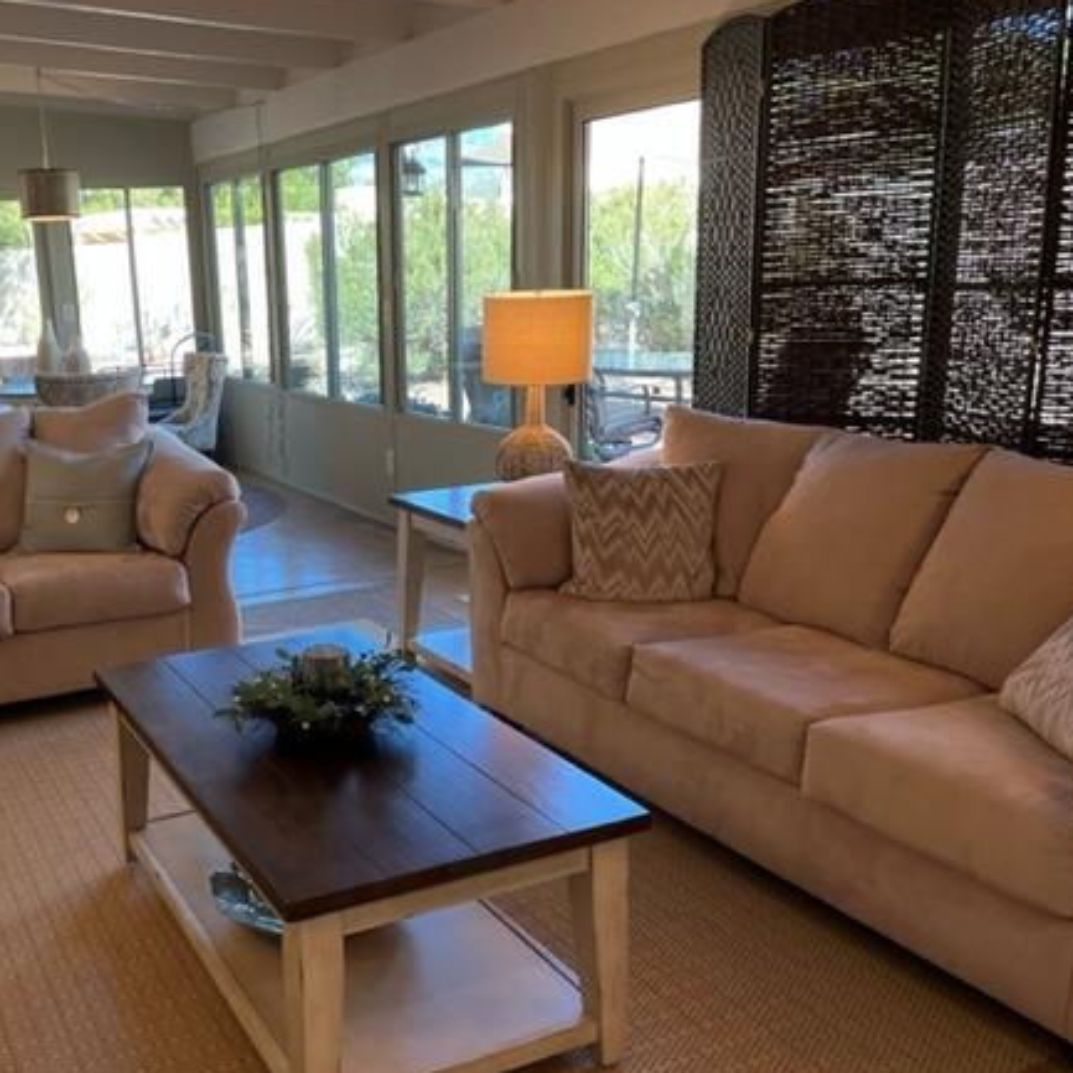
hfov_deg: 47.2
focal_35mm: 34
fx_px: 1192
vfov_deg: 48.4
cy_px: 563
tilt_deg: -14.1
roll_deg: +2.1
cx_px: 315
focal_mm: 5.1
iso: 125
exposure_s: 1/120
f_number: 1.6
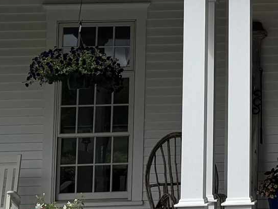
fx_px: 1085
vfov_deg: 10.8
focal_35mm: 135
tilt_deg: +9.2
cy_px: -57
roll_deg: +0.5
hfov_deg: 13.9
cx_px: 387
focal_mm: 6.76
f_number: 1.78
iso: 80
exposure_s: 1/4950
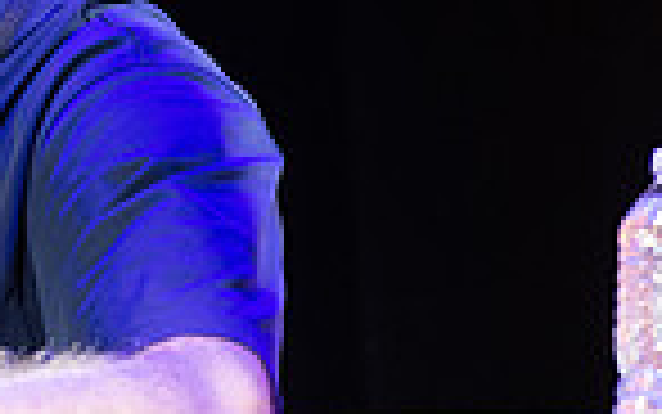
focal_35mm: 805
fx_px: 14529
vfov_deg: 1.6
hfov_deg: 2.6
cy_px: -29
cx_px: -275
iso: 1600
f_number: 3.2
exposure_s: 1/320
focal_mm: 200
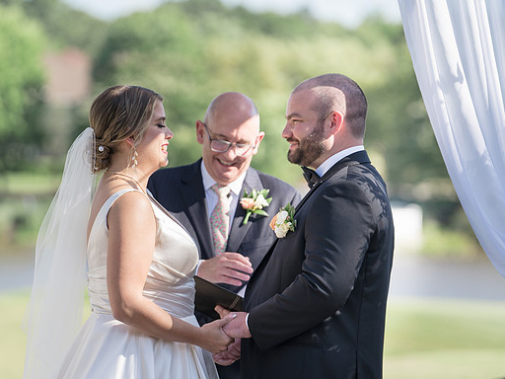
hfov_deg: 8.7
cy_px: 190
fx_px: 3326
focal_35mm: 228
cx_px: 227
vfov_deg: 6.5
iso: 100
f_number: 4
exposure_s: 1/500
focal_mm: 200
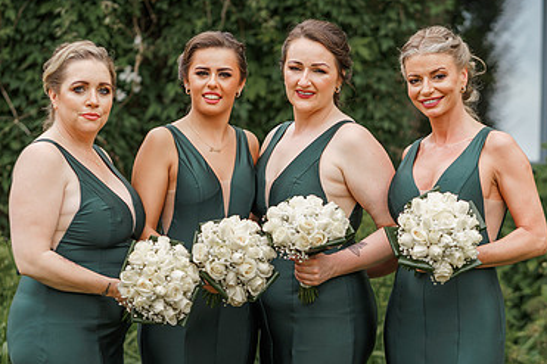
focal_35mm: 133
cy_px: 228
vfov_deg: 10.3
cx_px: 252
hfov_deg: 15.4
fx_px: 2020
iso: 100
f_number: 2.8
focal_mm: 85
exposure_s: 1/640
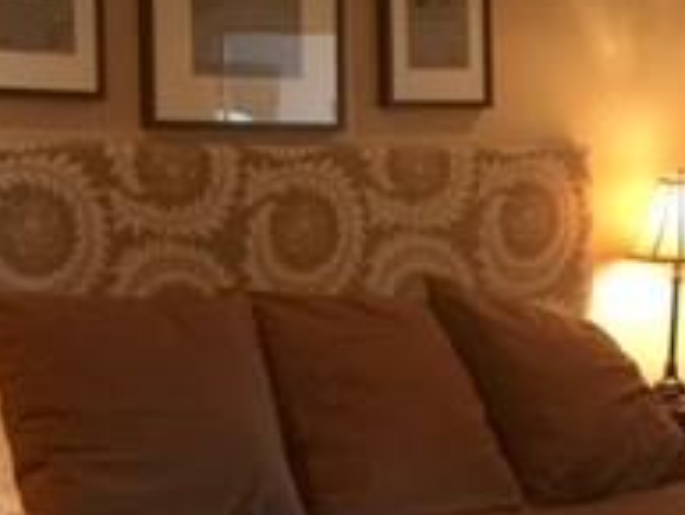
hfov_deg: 20.4
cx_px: 422
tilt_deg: -7.0
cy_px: 433
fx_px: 1901
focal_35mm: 96
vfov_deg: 15.3
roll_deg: -0.1
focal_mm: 4.15
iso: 100
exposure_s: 1/15
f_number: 2.2
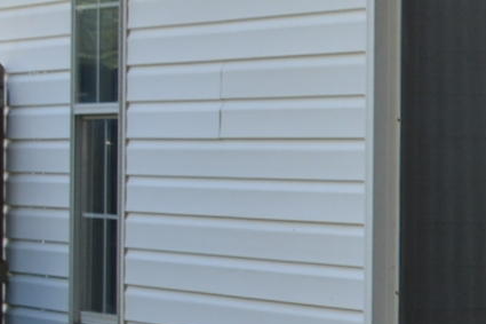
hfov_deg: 7.7
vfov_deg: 5.9
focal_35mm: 233
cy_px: 175
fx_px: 3144
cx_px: 1432
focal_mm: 22
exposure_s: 1/200
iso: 100
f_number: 5.6
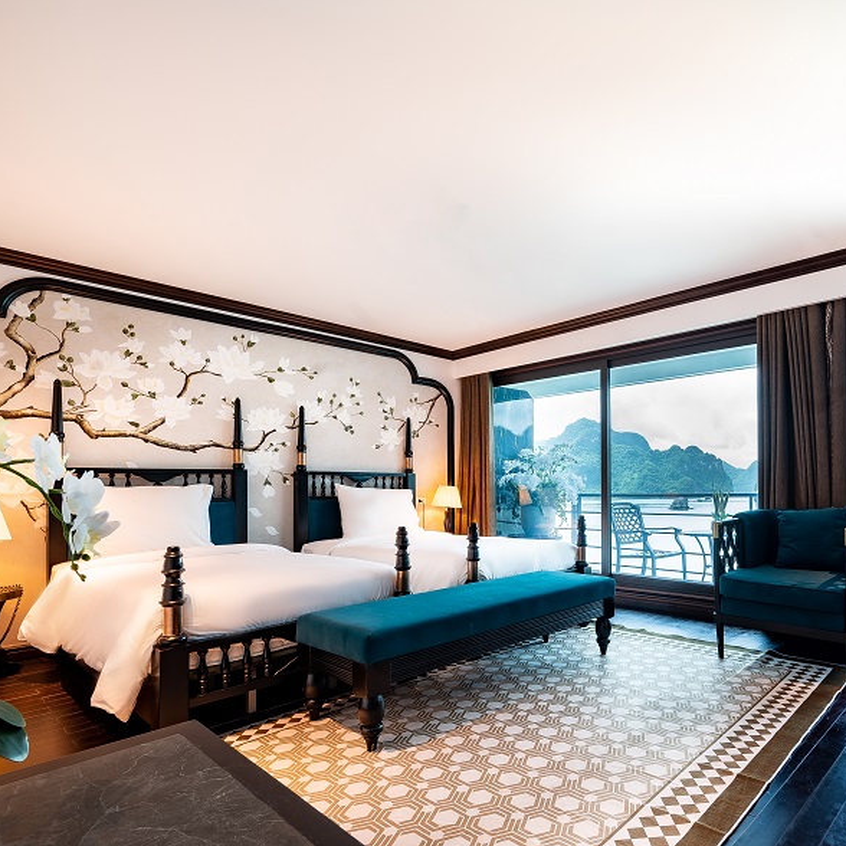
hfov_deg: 72.5
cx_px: 565
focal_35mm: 20
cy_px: 469
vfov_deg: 74.6
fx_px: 553
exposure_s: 1/5
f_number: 8
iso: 100
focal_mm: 14
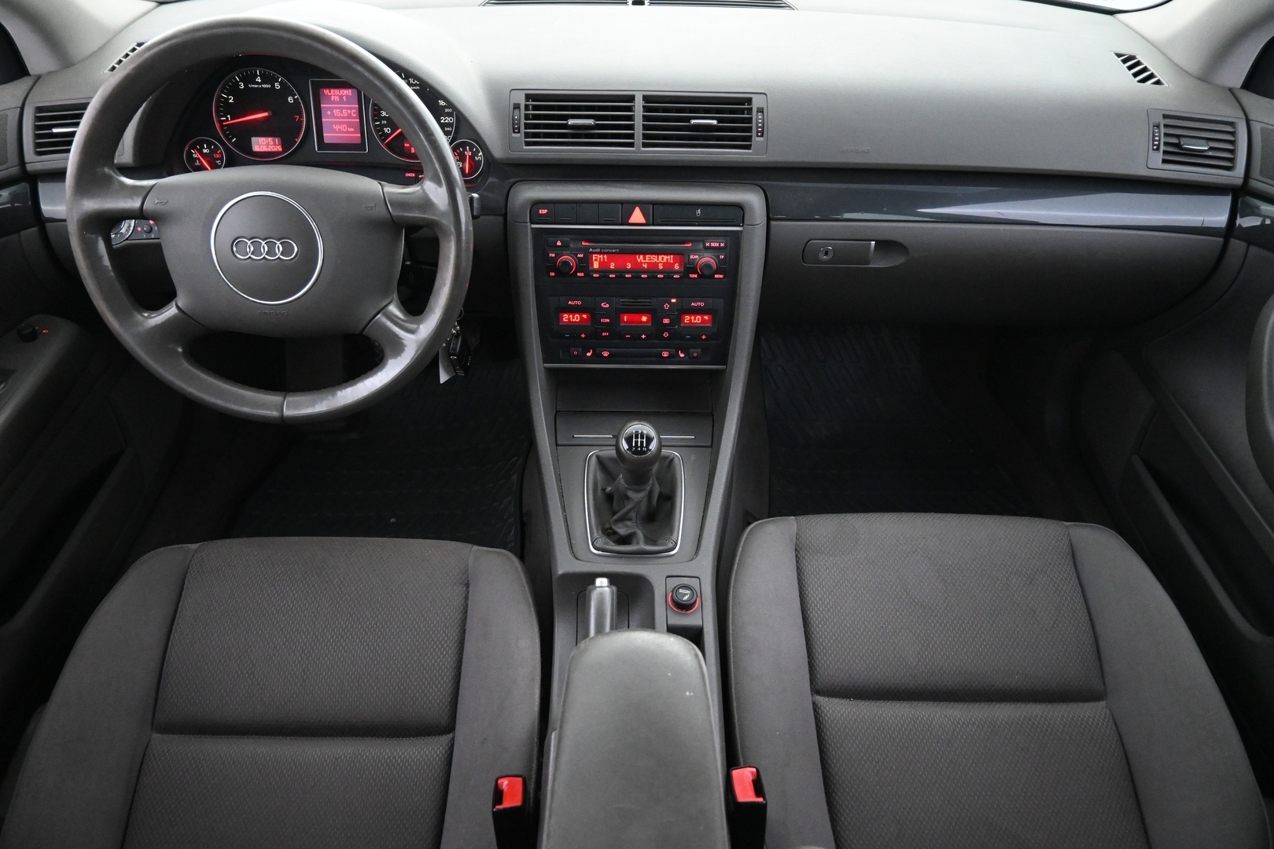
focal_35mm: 26
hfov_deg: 70.4
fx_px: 902
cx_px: 637
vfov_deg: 50.4
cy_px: 424
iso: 4000
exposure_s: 1/50
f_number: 3.5
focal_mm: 17
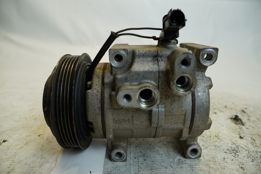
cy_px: 87
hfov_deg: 73.7
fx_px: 174
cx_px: 130
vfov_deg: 53.1
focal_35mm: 24
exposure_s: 1/160
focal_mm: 16
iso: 320
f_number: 4
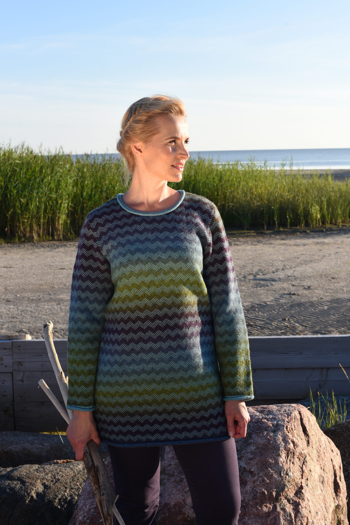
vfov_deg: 39.6
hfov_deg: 27.0
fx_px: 728
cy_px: 262
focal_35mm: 50
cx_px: 175
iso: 400
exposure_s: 1/320
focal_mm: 50
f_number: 9
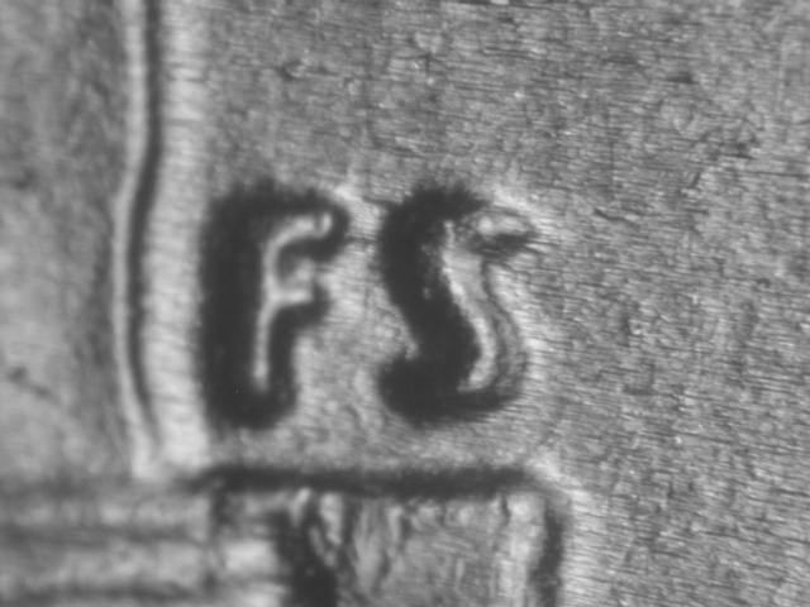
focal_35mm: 154
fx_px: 3604
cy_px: 304
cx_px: 405
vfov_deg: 9.6
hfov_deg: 12.8
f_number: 5.1
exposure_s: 1/6.3
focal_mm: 32
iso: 100
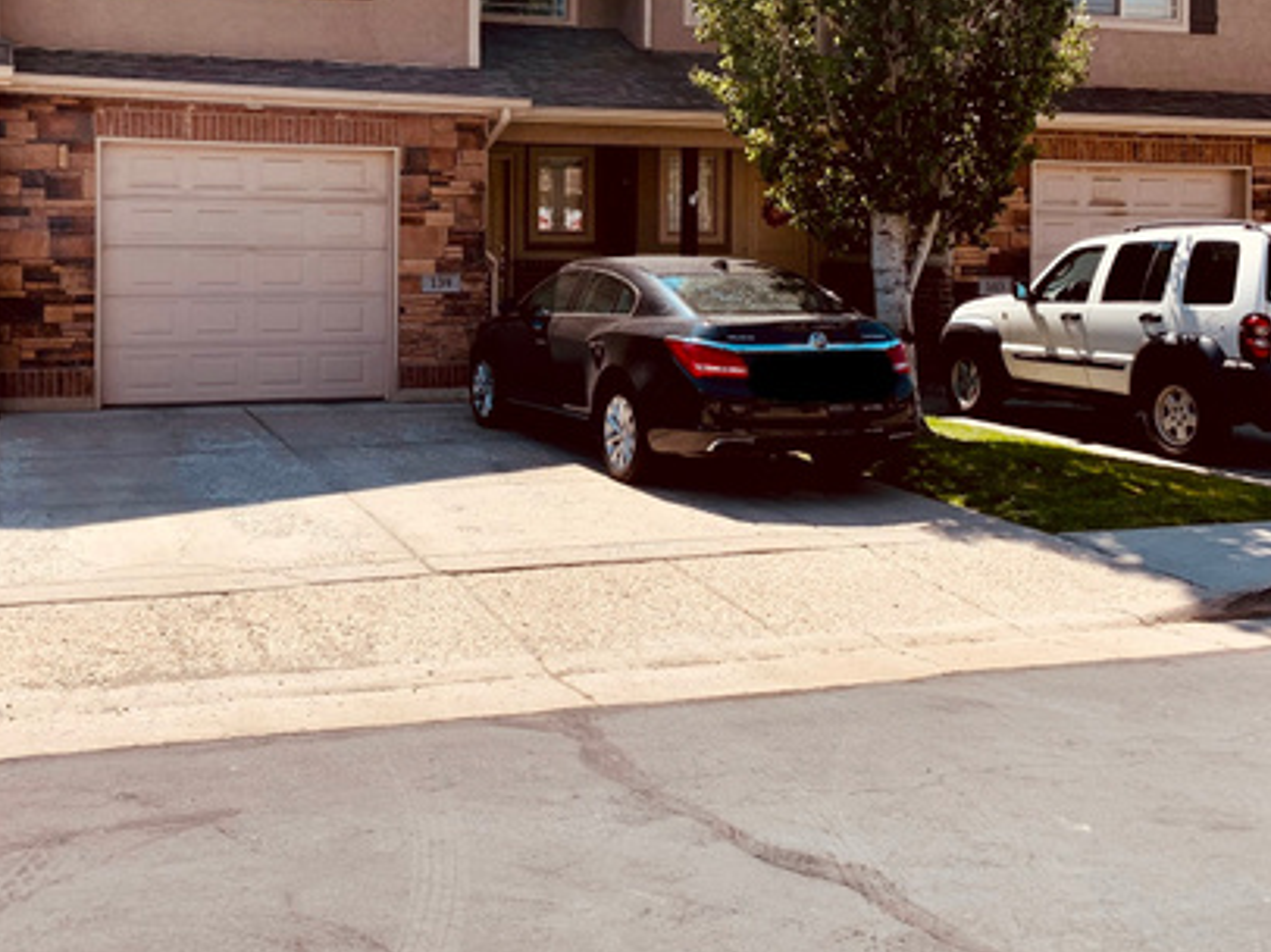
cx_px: 473
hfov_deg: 45.4
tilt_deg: -1.0
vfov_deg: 34.5
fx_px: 1505
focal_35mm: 41
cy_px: 257
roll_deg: -0.2
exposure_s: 1/1406
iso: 25
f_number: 1.8
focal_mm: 4.25
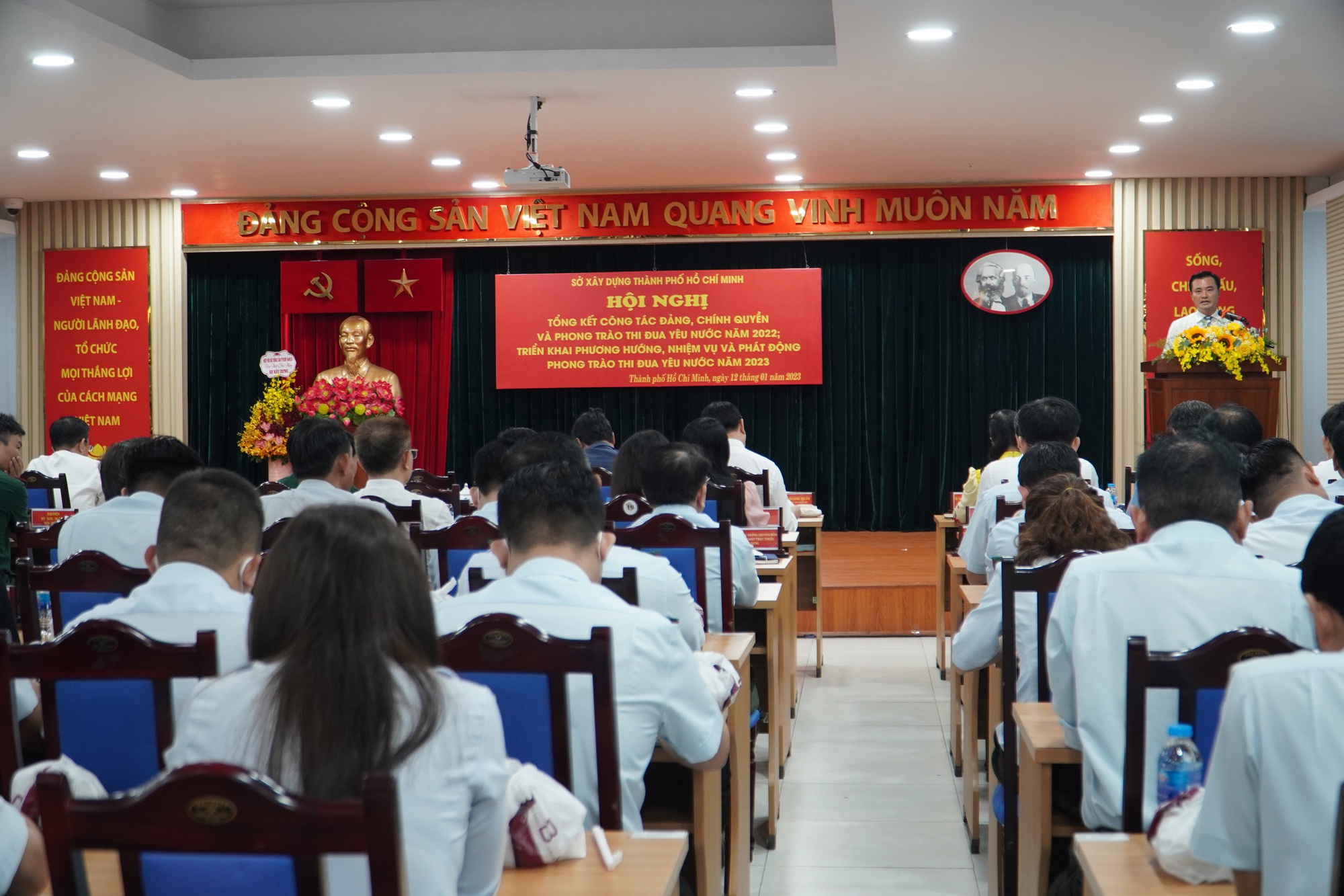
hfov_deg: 43.6
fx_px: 1680
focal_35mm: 45
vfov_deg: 29.9
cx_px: 672
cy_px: 448
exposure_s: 1/50
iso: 640
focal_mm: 30
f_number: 4
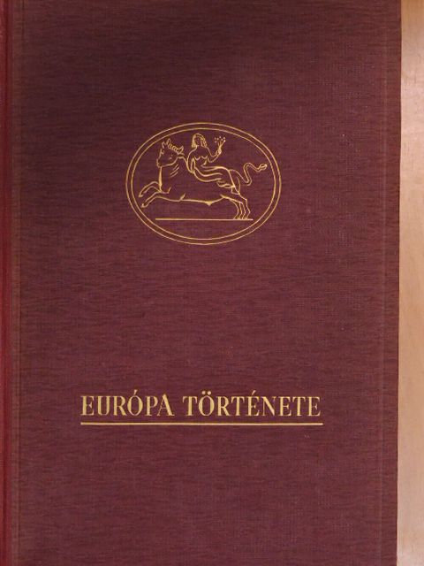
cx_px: 212
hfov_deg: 26.6
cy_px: 283
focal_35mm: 55
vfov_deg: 34.9
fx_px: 898
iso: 1600
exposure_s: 1/100
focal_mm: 9.9
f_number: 4
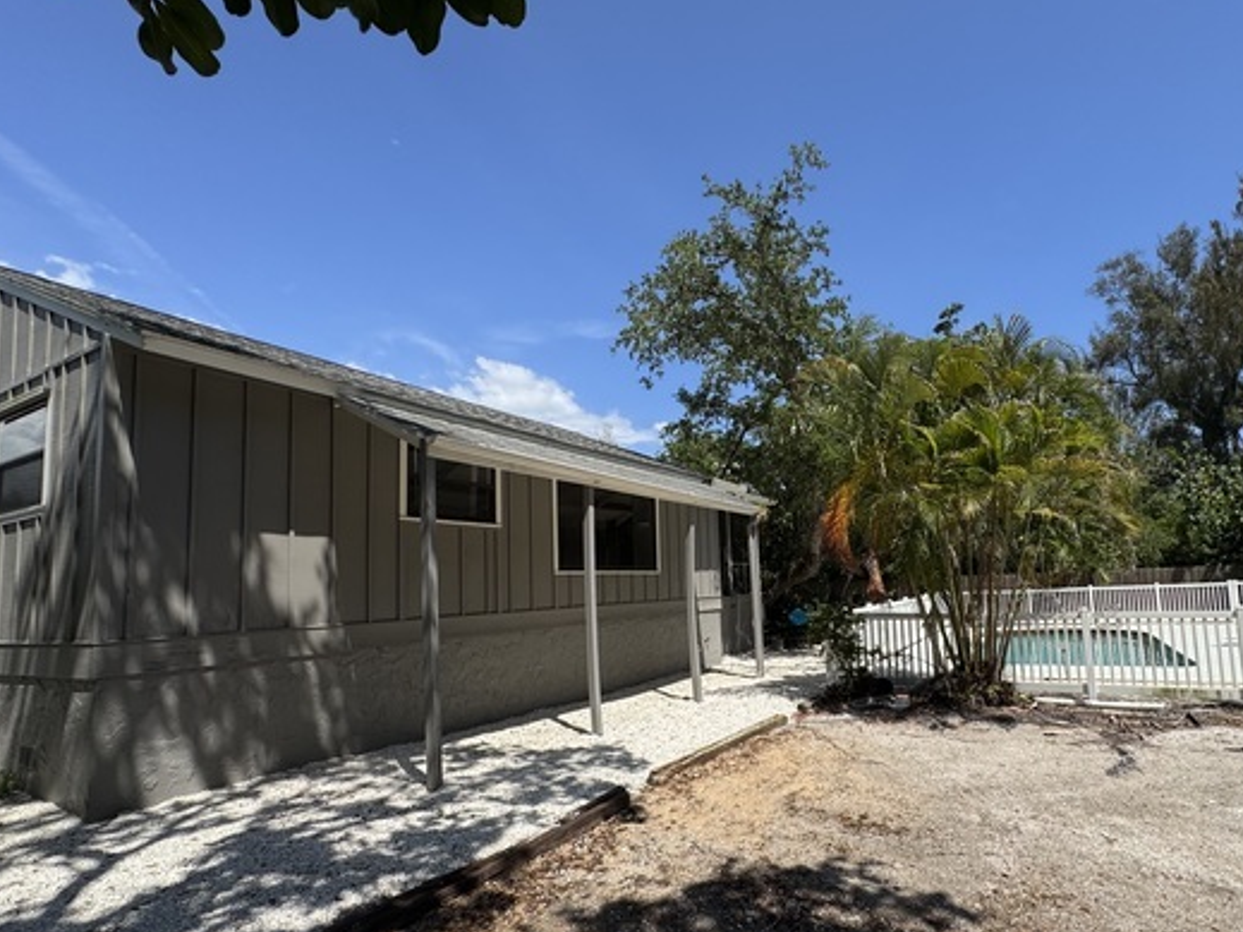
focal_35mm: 18
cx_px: 729
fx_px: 646
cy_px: 532
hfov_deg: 86.9
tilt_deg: +6.1
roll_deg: +3.6
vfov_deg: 71.2
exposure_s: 1/1880
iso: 50
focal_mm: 2.22
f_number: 2.2
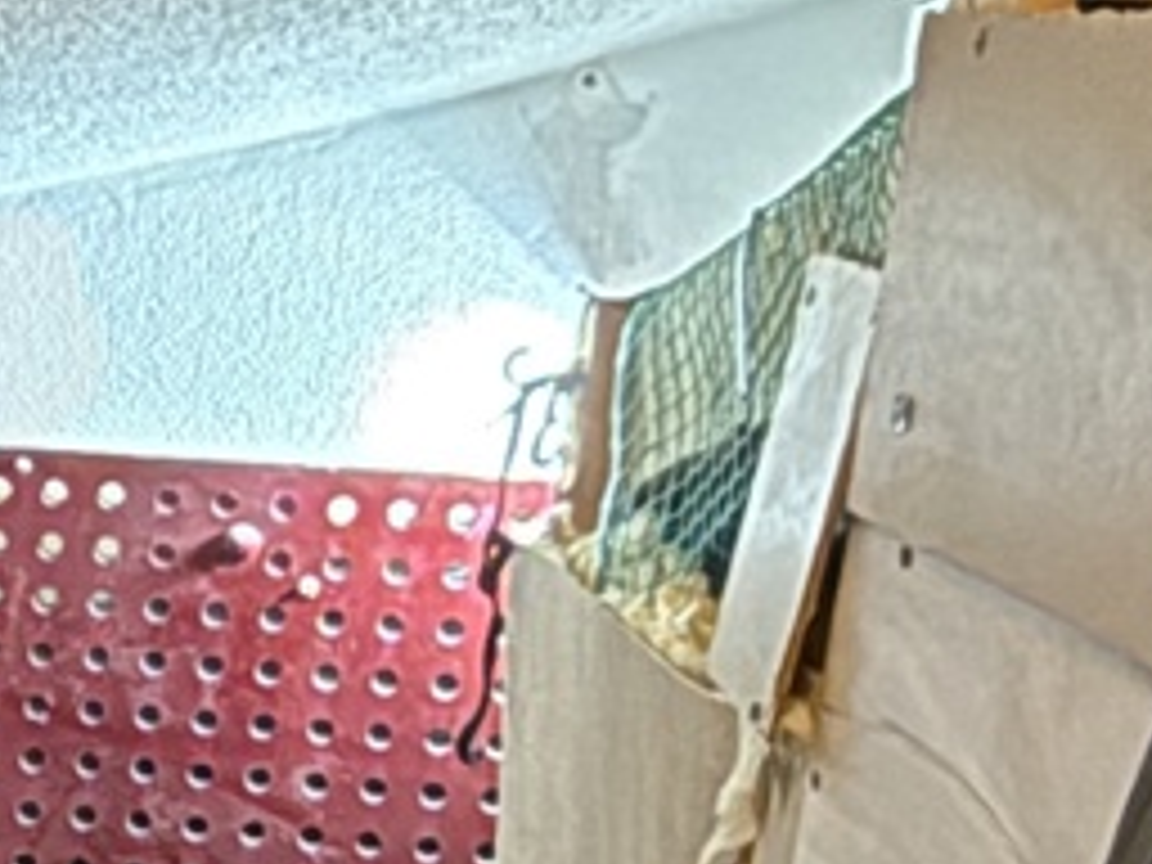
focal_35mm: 105
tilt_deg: -12.6
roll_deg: -0.6
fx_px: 3494
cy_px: 806
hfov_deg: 16.1
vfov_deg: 13.9
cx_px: -868
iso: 1250
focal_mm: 2.22
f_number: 2.2
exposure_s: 1/50
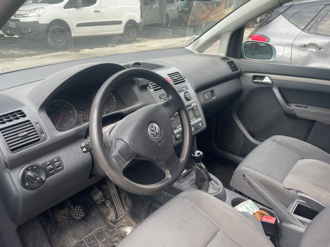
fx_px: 248
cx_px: 165
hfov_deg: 67.3
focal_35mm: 26
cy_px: 124
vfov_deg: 53.1
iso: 32
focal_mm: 4.2
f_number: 1.6
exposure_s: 1/281
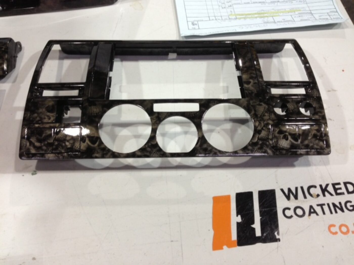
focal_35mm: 33
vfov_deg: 42.9
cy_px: 132
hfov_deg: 55.4
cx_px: 177
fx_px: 337
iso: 100
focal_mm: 4.13
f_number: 2.4
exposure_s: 1/20
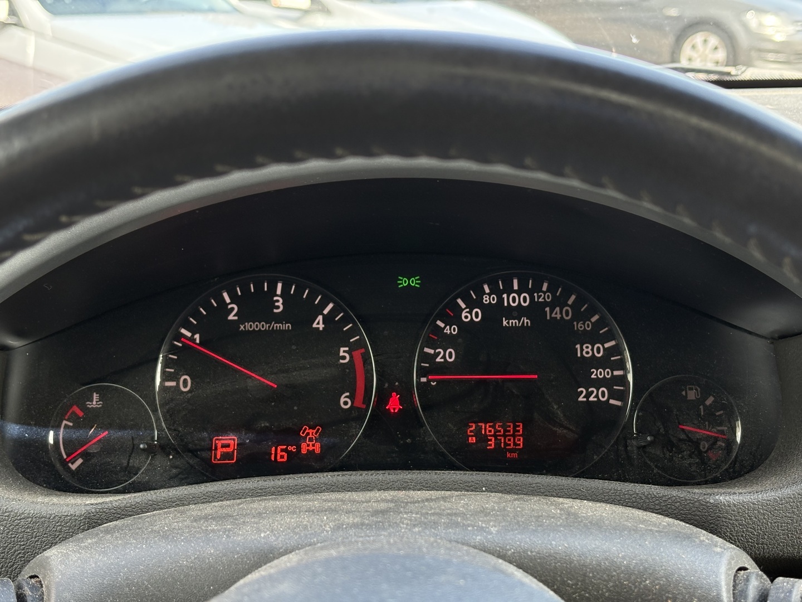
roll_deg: +0.1
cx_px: 401
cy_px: 301
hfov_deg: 36.8
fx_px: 1205
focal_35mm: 52
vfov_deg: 28.0
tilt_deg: -17.8
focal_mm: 5.96
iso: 100
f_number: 1.6
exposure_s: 1/192
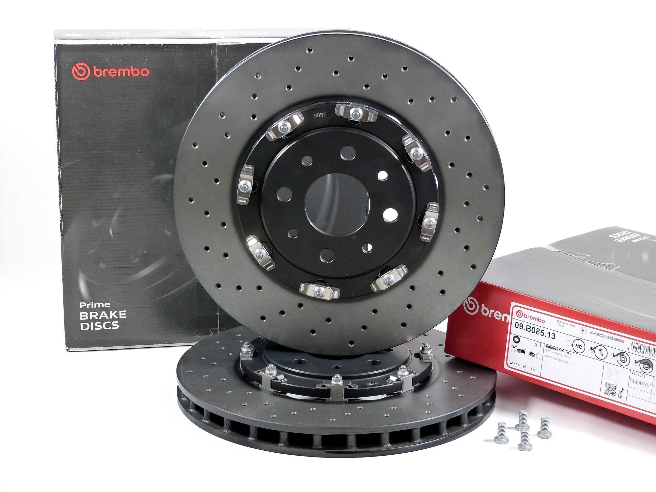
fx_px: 1383
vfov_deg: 20.2
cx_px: 328
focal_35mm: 73
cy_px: 246
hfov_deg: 26.7
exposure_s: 1/80
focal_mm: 13.2
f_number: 3.3
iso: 160
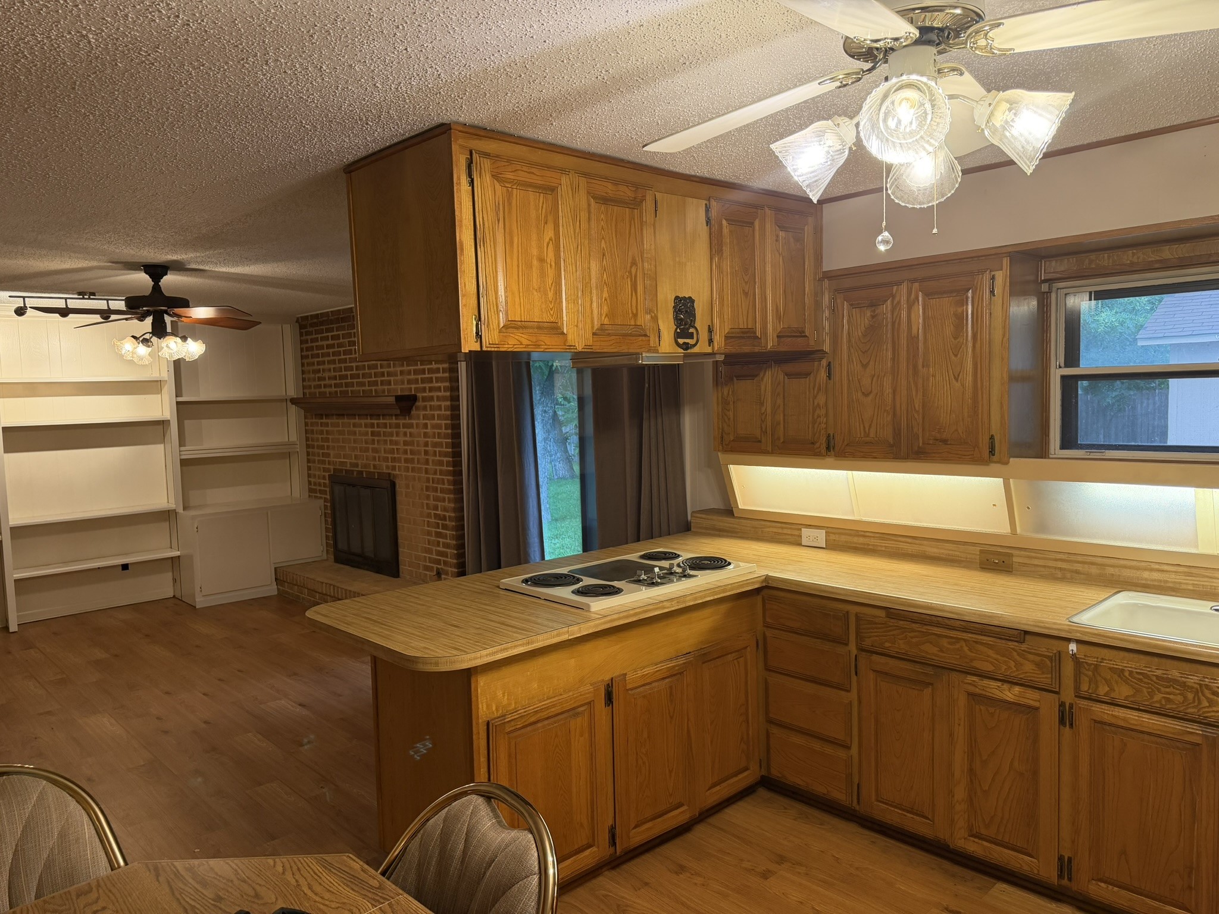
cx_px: 610
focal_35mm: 24
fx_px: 845
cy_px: 457
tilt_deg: -3.7
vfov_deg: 56.8
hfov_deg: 71.6
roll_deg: +1.4
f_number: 1.78
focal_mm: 6.76
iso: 200
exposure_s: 1/60
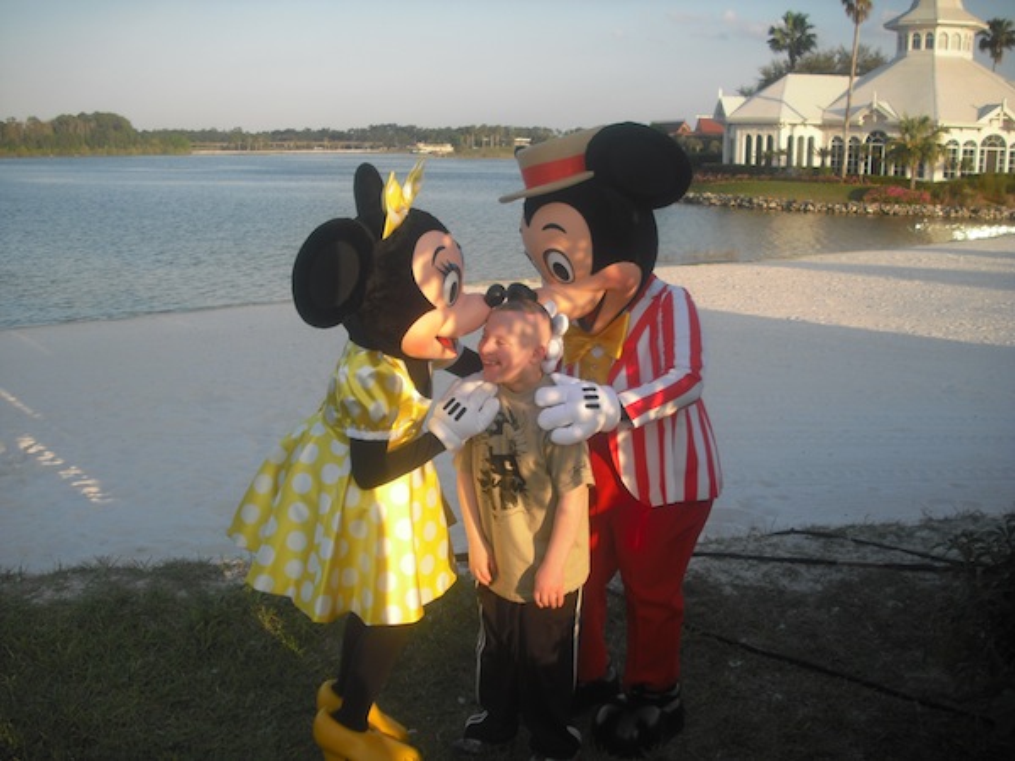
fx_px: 1114
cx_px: 508
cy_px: 380
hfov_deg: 49.0
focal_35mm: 38
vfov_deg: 37.7
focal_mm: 6.2
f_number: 5.6
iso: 64
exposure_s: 1/125
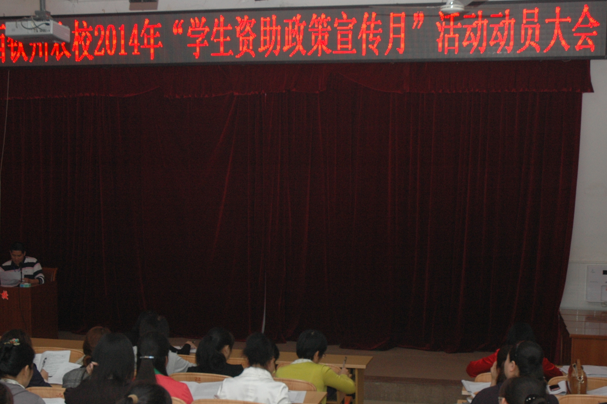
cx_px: 290
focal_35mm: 55
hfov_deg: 36.4
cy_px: 251
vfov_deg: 24.6
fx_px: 922
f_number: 4.8
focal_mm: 25
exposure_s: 1/60
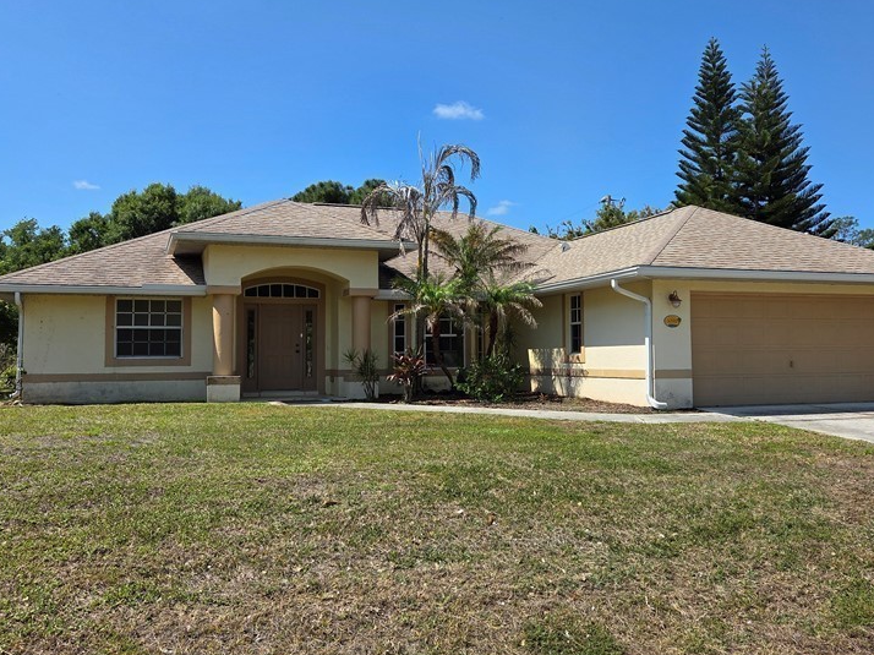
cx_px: 479
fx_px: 833
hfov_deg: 55.3
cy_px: 316
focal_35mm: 33
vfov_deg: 42.9
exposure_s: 1/5399
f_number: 1.8
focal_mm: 5.4
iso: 80
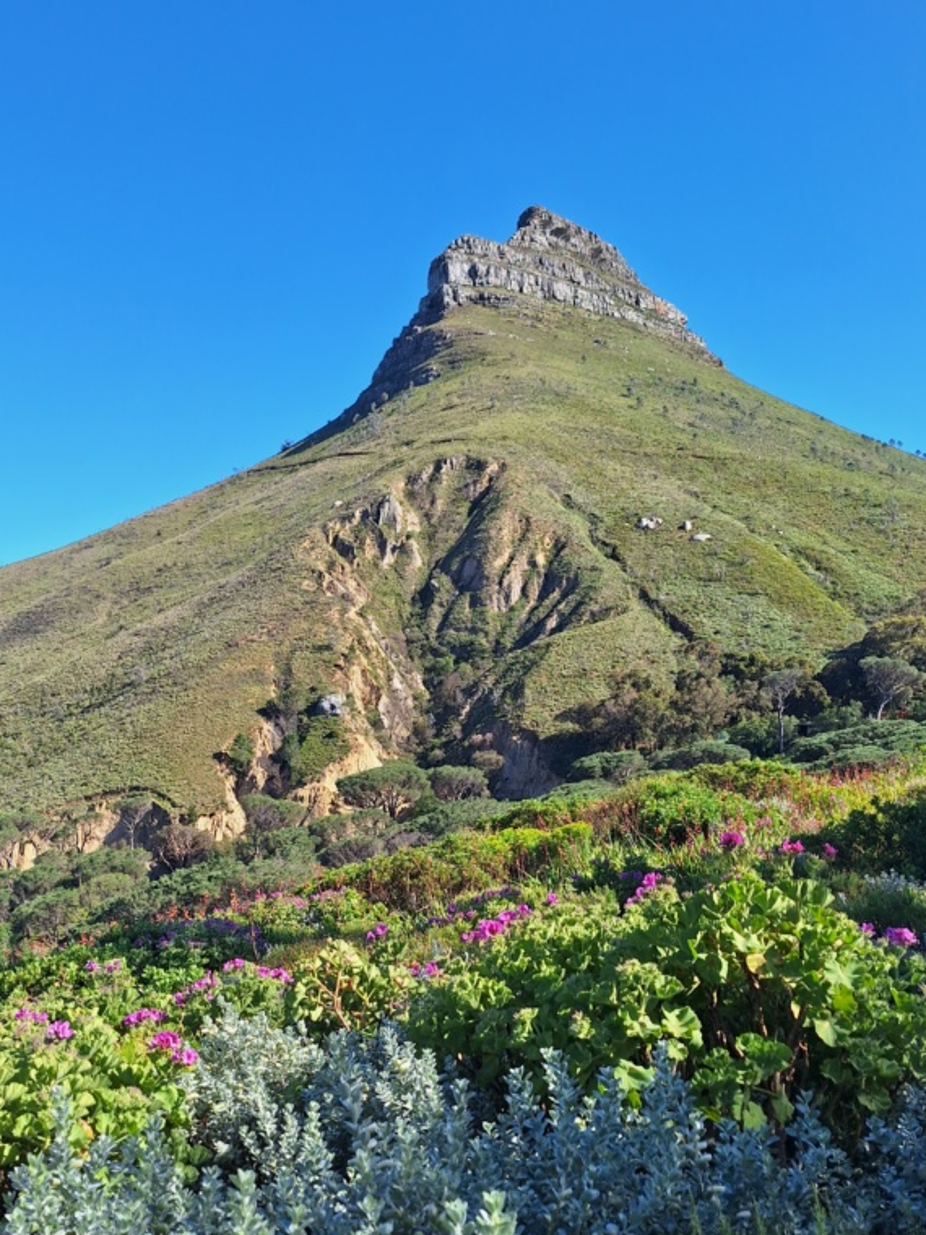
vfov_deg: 57.9
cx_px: 382
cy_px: 733
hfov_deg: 45.3
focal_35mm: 31
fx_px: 1106
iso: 40
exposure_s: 1/1957
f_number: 1.8
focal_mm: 5.54
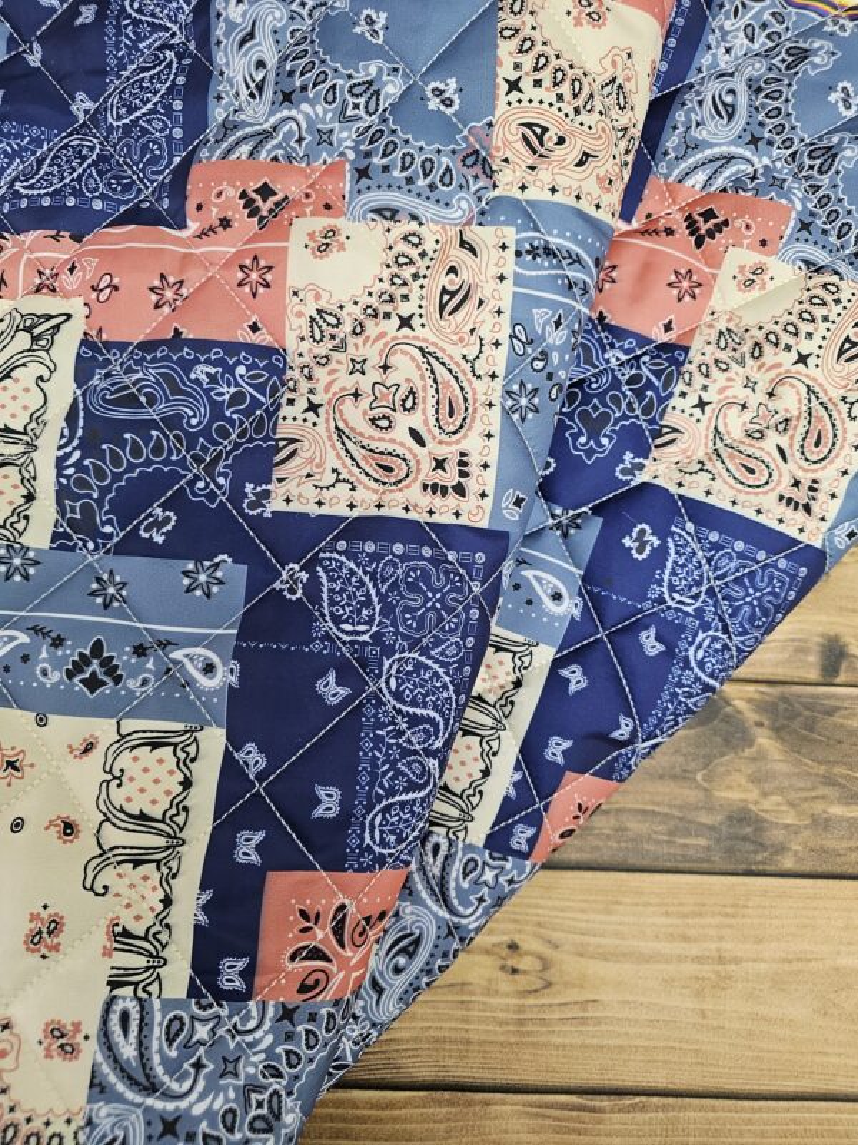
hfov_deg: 58.9
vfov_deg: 73.9
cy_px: 572
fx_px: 760
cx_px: 429
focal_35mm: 23
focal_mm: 6.3
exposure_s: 1/180
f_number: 1.7
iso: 250
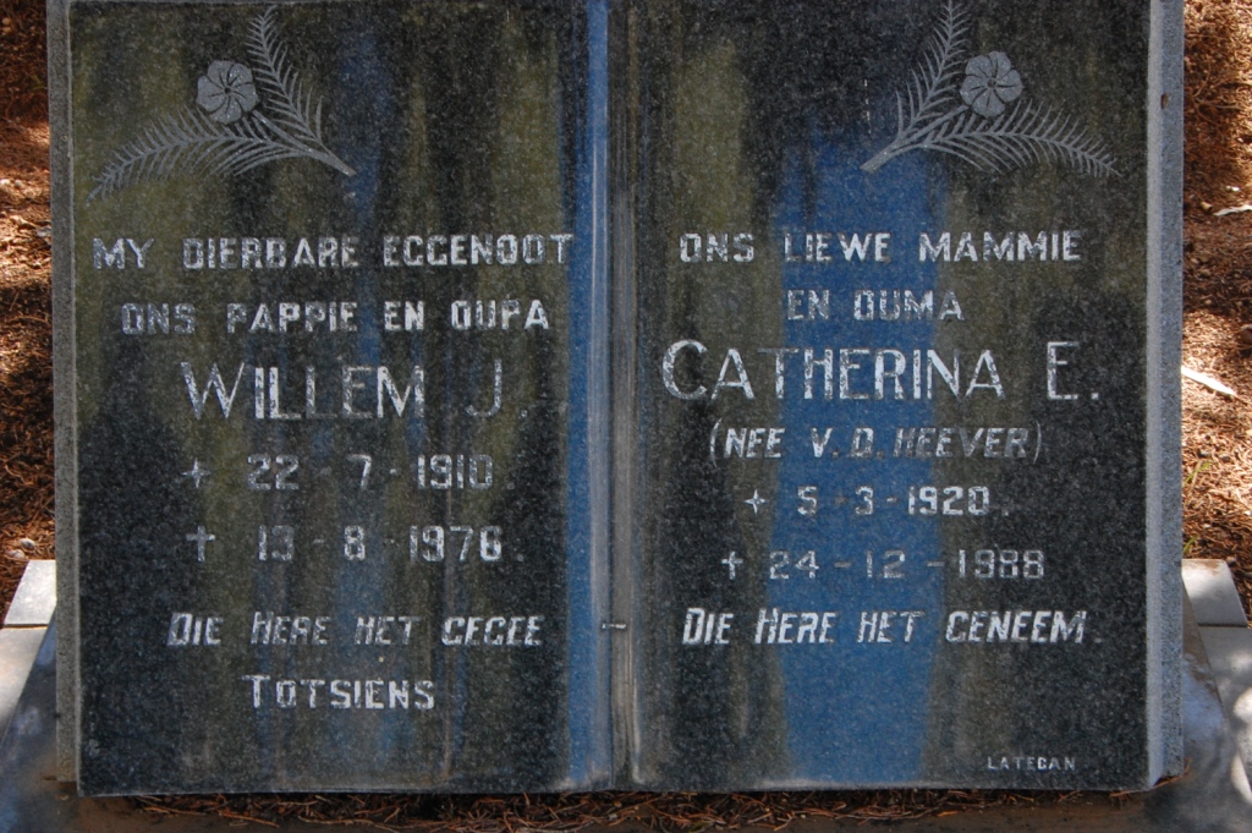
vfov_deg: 18.2
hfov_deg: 27.0
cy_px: 416
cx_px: 626
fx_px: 2606
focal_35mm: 75
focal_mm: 50
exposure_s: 1/30
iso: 560
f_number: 18
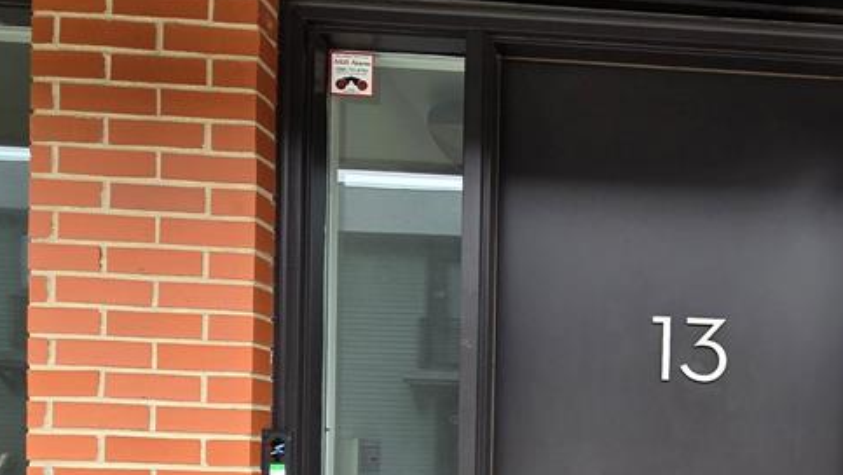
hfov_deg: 58.1
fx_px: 671
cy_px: 466
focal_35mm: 30
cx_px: 703
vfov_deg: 35.5
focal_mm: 2.2
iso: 100
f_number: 2.2
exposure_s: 1/120
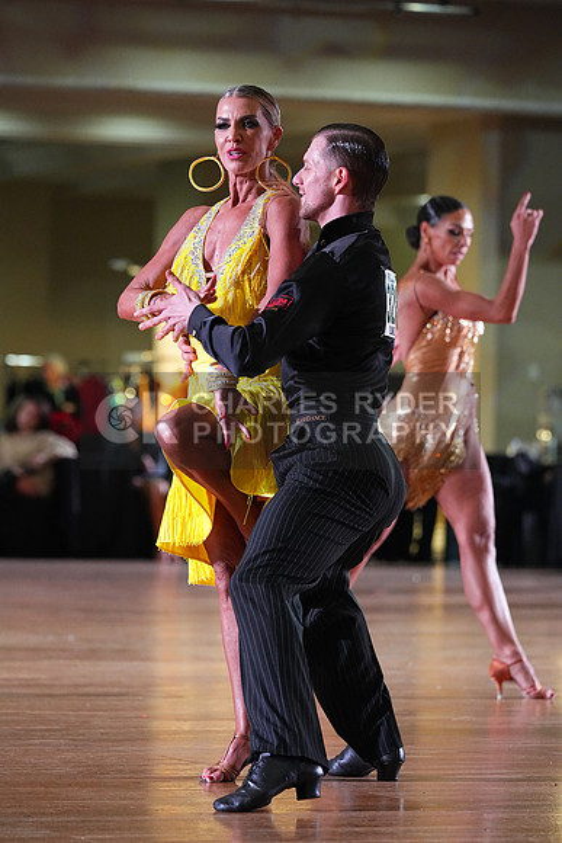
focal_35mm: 200
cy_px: 422
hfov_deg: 6.9
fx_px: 4680
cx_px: 281
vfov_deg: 10.3
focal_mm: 200
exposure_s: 1/400
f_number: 5
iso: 8000
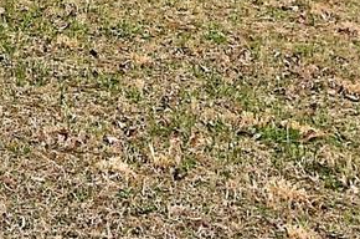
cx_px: -42
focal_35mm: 179
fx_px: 1786
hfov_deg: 11.3
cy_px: -294
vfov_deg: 7.3
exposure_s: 1/640
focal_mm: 24
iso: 800
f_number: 8
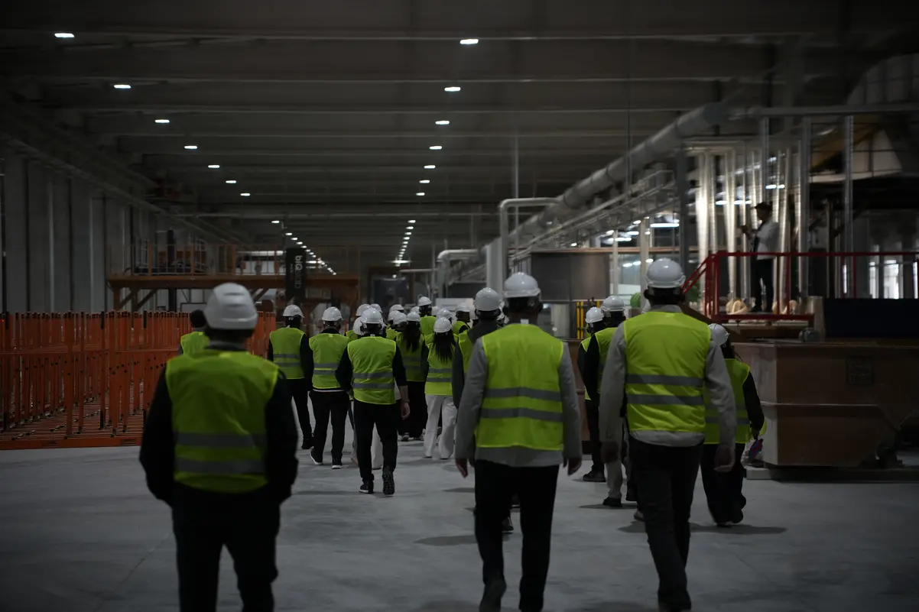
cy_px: 306
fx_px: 1914
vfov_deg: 18.2
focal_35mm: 75
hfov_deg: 27.0
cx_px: 460
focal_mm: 75
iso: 320
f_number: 2.8
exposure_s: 1/50
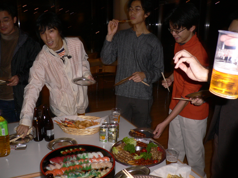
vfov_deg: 40.7
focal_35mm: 35
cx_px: 119
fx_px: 241
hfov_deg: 52.6
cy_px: 89
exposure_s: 1/60
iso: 100
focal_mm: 5.8
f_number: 2.8
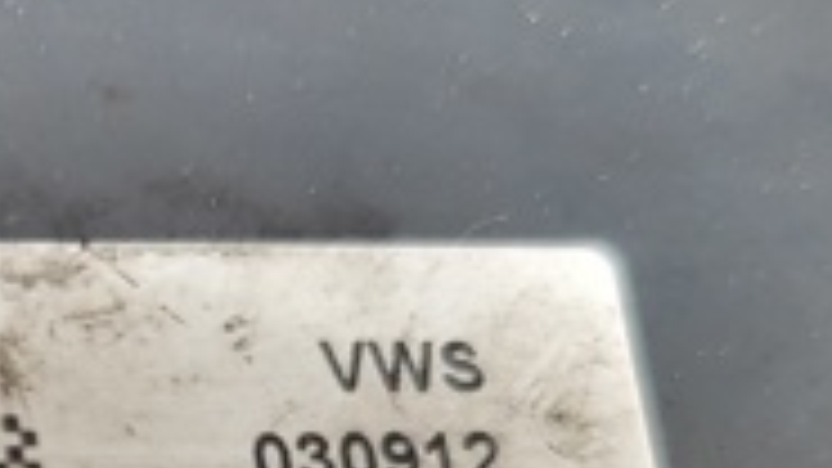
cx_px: -63
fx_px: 2162
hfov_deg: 20.8
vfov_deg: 11.6
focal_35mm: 98
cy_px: 806
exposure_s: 1/100
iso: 200
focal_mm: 5.4
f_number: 1.8
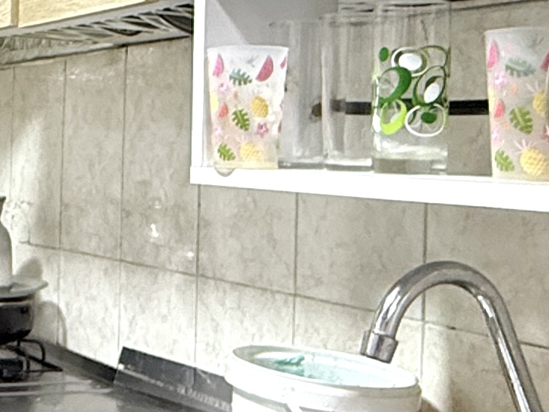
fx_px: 1221
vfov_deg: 19.1
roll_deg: -1.4
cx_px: -129
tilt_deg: +0.4
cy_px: 142
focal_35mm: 77
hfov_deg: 23.0
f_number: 2.2
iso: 250
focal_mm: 2.22
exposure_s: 1/24
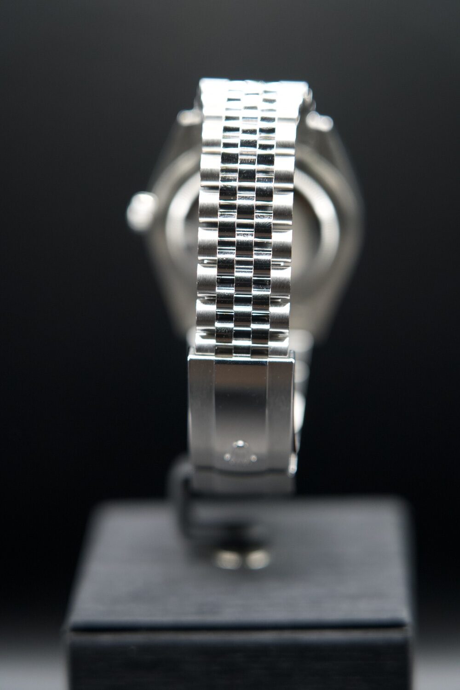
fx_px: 2012
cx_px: 230
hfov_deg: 13.0
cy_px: 345
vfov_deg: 19.5
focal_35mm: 105
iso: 2500
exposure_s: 1/160
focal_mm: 105
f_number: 4
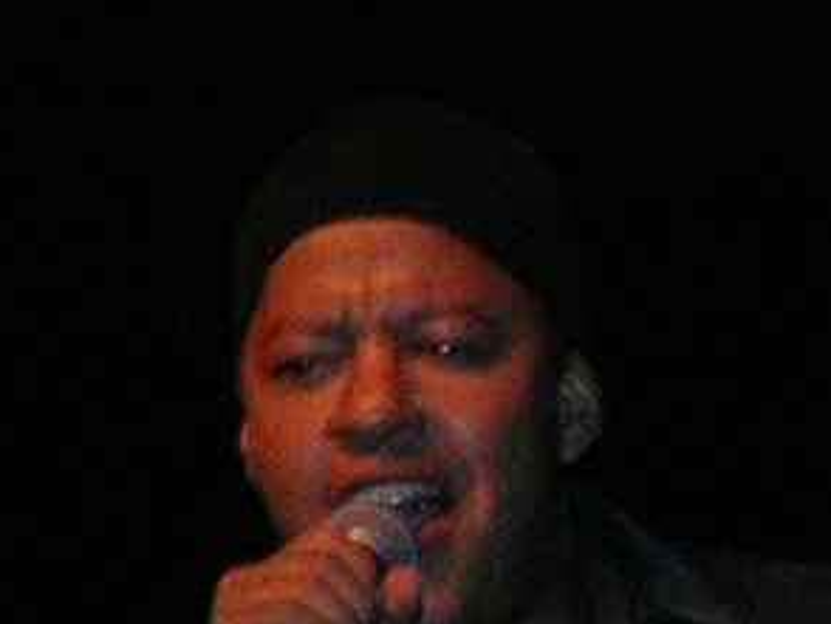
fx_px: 4517
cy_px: 491
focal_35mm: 188
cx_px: 602
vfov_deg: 7.9
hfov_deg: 10.5
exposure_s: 1/60.1
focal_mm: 14.1
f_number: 4.7
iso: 200
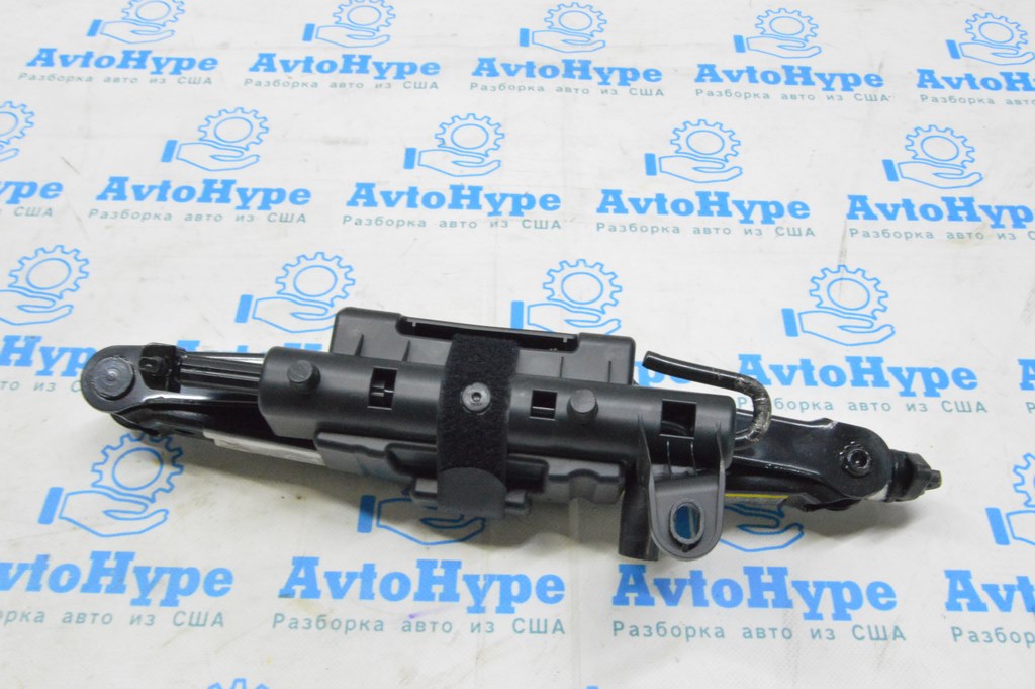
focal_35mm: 36
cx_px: 518
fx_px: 1034
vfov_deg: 36.8
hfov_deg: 53.2
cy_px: 344
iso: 6400
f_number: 20
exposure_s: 1/15
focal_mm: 24
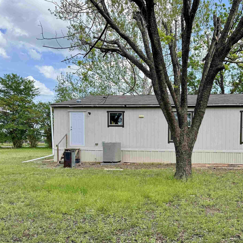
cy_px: 146
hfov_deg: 44.5
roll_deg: +0.0
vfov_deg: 45.8
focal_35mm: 36
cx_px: 182
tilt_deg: -0.8
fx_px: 286
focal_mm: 6.76
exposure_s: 1/2053
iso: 100
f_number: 1.78
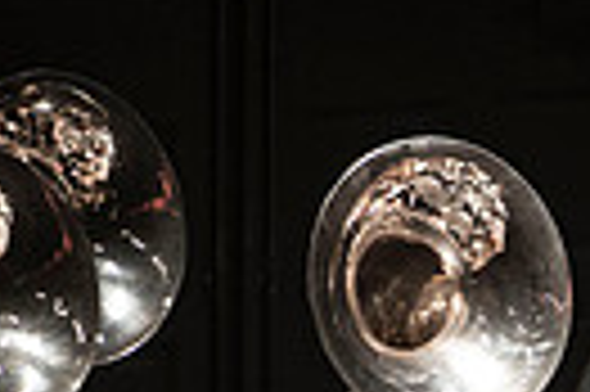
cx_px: 946
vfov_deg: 1.5
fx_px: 14535
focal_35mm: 888
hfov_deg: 2.3
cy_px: 694
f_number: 2.8
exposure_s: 1/500
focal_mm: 200
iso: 2500
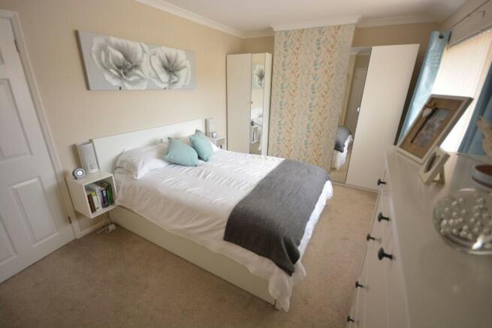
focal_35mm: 15
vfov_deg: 77.4
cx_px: 246
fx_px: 205
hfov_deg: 100.4
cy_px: 164
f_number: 4.5
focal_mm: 10
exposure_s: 1/50
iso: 400
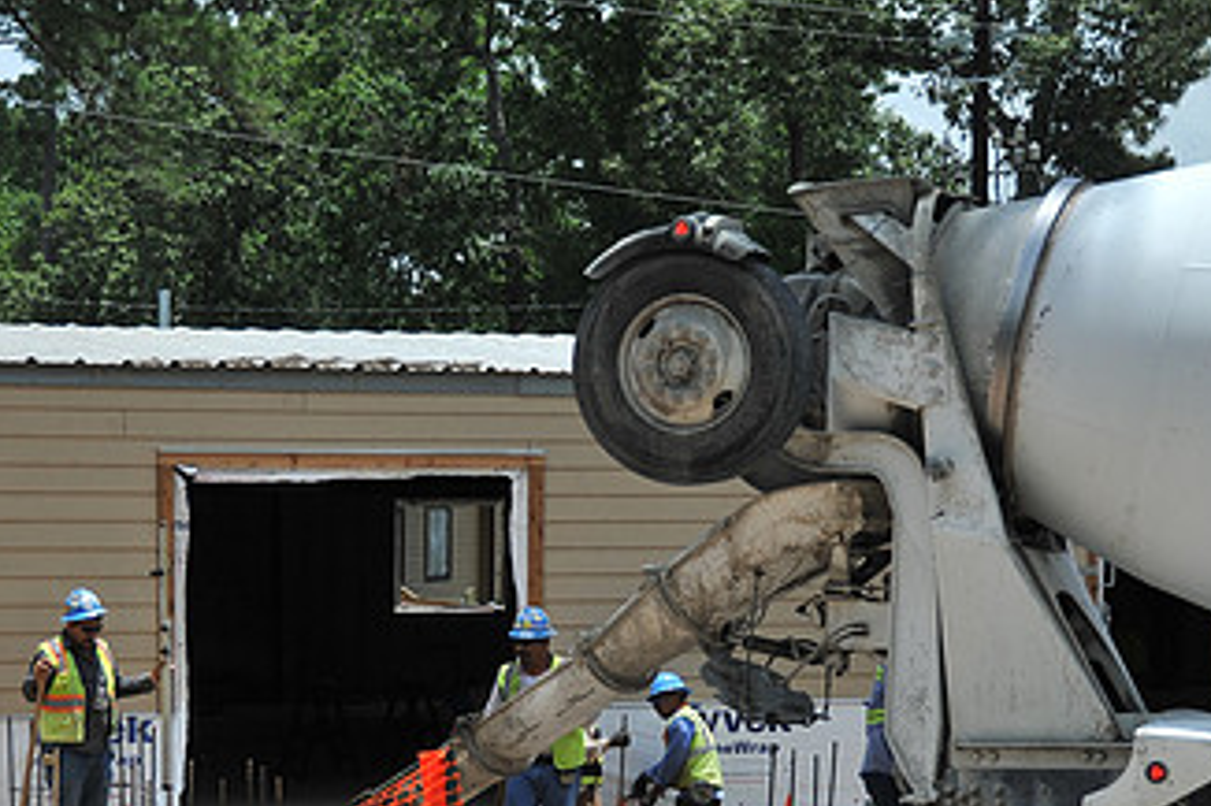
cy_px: 698
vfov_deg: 13.8
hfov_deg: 20.8
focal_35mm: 98
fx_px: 3295
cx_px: 498
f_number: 5.6
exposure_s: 1/1600
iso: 200
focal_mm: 55
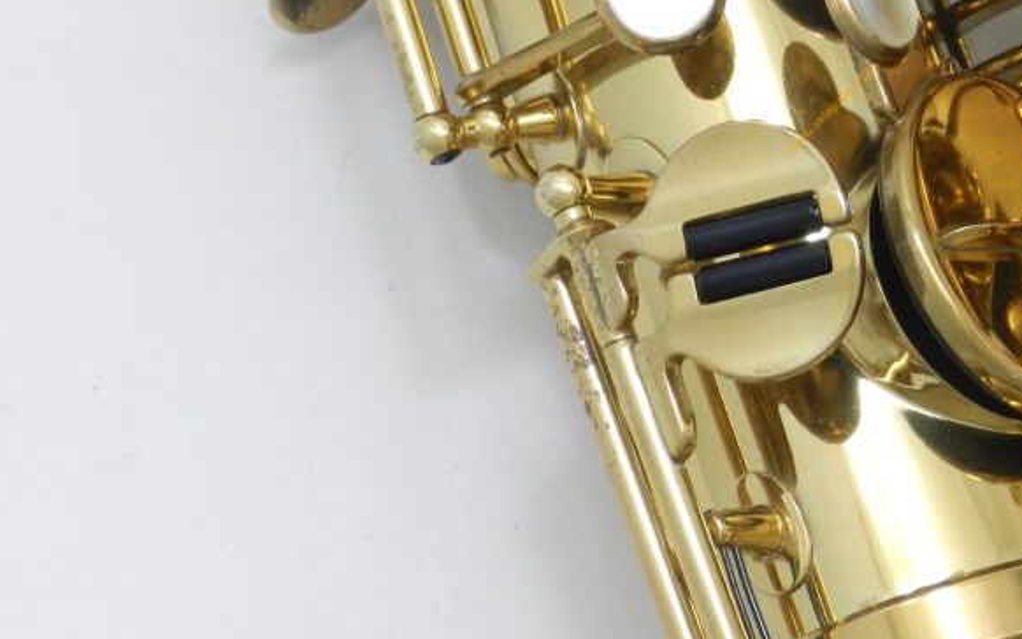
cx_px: 831
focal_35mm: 348
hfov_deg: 6.0
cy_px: 107
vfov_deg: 3.8
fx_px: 9695
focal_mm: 34
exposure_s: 1/25
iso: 400
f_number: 5.5
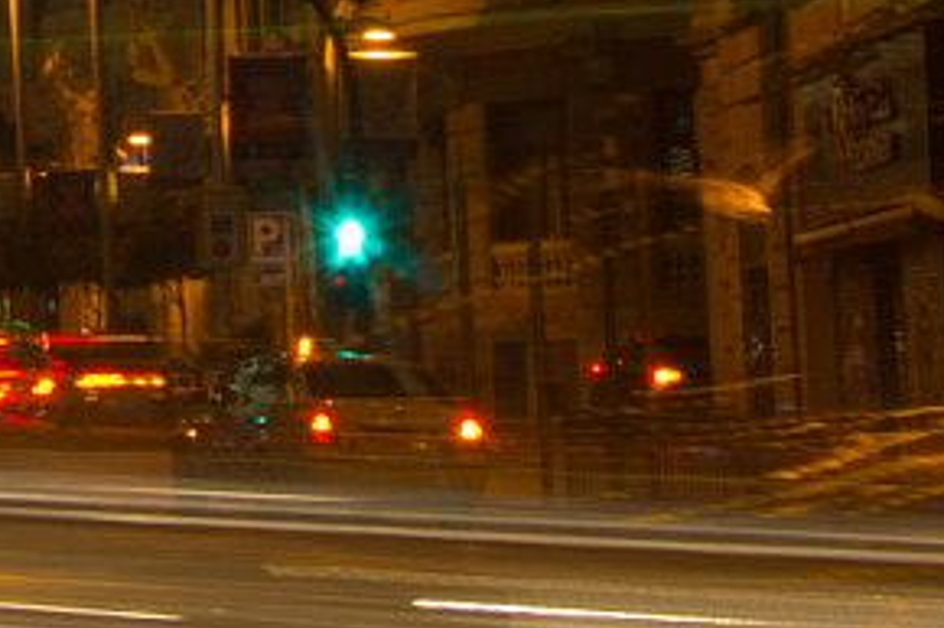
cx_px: -1641
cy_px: -843
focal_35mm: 248
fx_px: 6499
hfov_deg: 7.5
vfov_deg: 5.4
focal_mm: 30
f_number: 25
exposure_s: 13
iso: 100
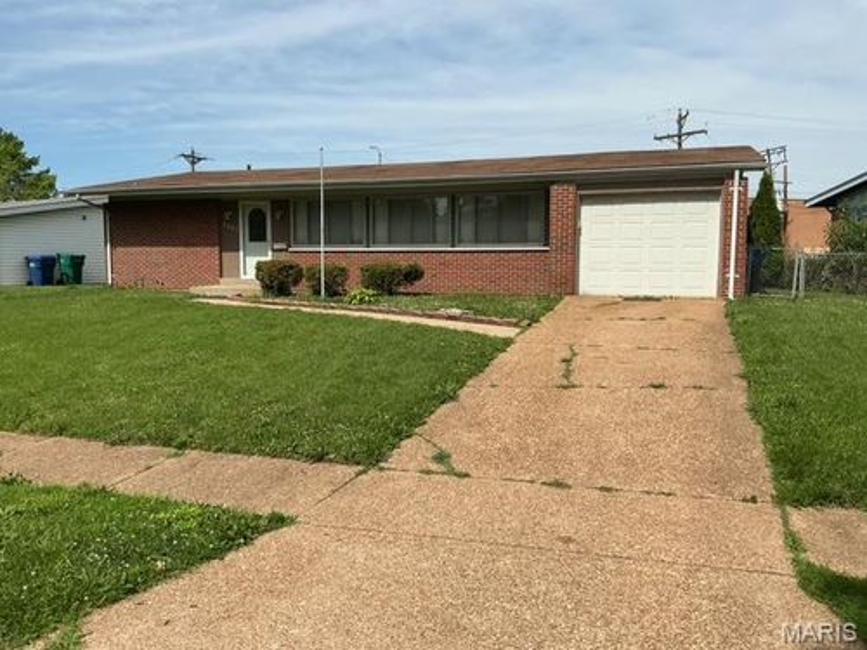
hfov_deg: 61.7
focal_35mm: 29
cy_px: 325
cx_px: 434
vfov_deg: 48.2
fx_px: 726
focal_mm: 3
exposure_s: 1/2667
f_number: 1.8
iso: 25
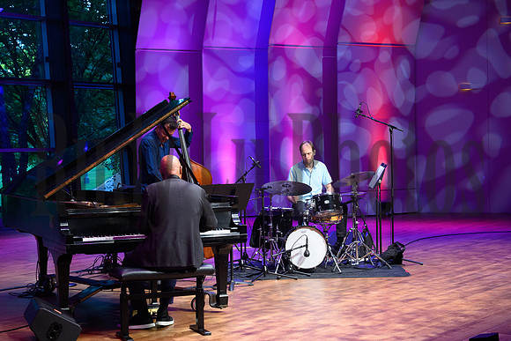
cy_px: 170
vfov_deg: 19.5
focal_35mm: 70
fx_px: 994
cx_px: 256
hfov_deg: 28.8
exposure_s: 1/200
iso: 3200
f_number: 5.6
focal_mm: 70
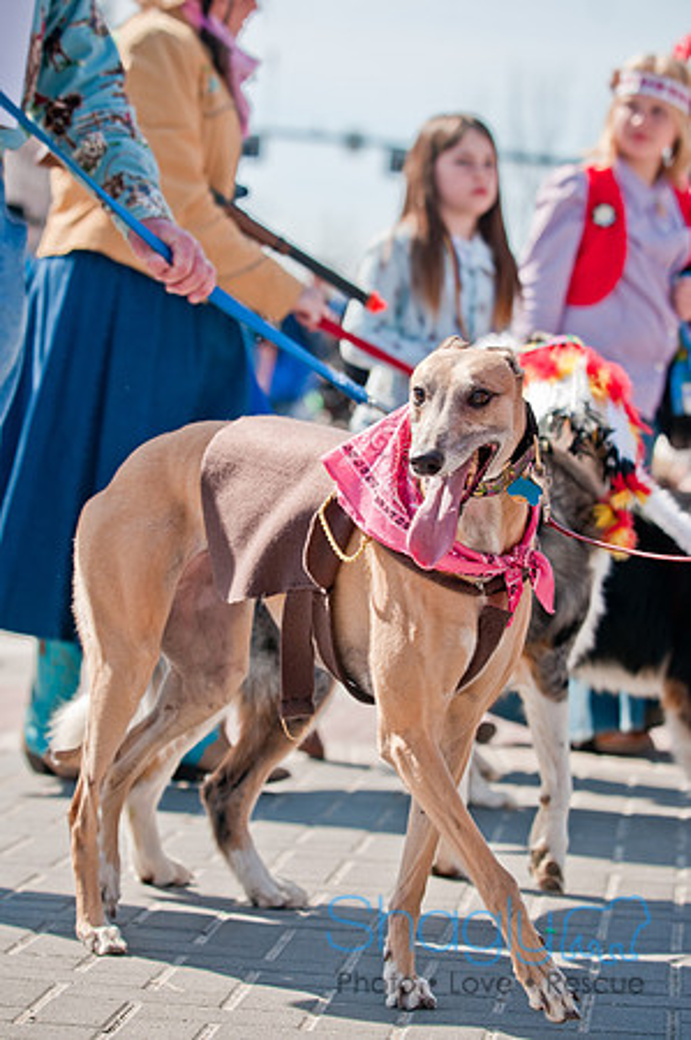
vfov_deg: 17.1
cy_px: 520
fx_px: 3463
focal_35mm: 120
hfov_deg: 11.4
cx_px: 346
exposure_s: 1/1250
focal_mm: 80
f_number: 4
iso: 200
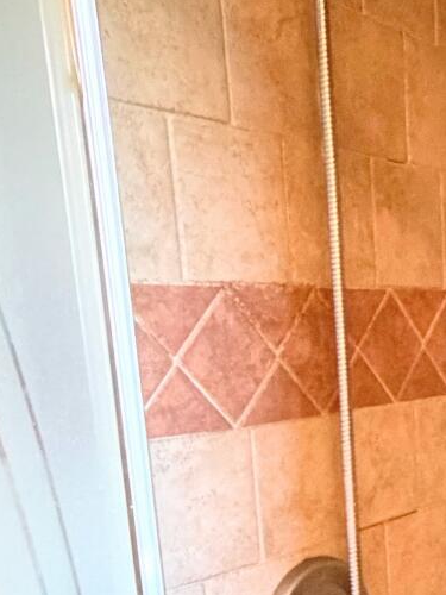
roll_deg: +0.0
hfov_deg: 23.4
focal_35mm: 56
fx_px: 962
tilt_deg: -16.0
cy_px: 574
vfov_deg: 32.1
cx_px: 563
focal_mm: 2.22
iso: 1000
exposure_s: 1/40
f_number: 2.2
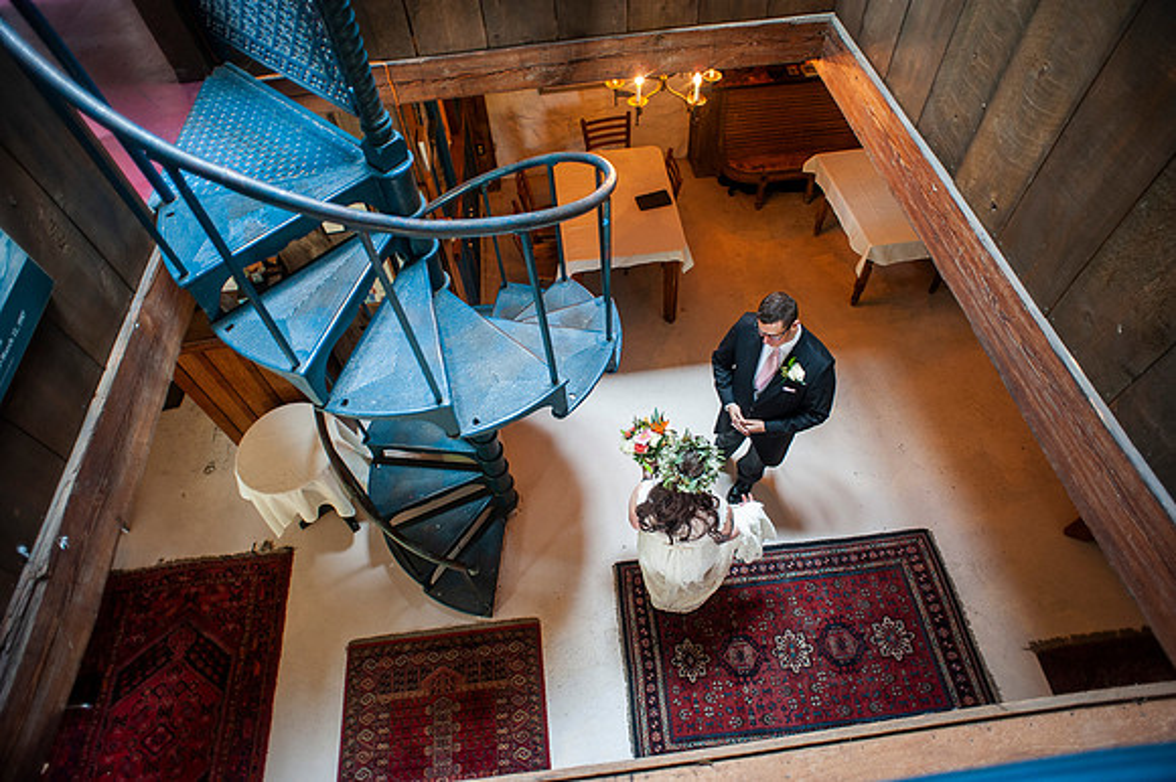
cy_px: 391
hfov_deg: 84.0
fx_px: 653
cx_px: 588
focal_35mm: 20
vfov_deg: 61.9
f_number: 2.8
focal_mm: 20
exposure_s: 1/40
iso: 1000
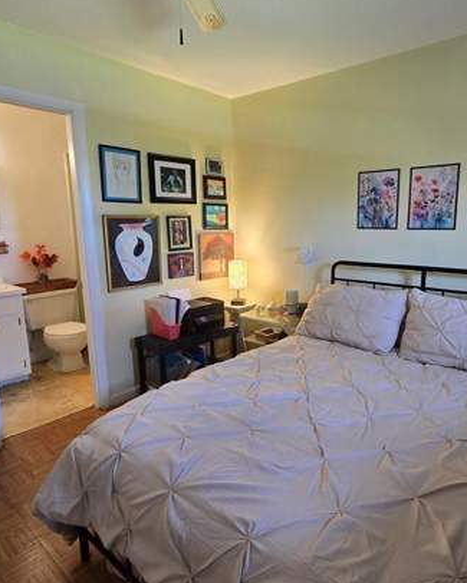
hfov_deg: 67.4
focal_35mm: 20
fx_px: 345
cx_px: 283
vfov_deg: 80.4
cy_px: 289
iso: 320
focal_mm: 2.2
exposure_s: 1/60
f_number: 2.2
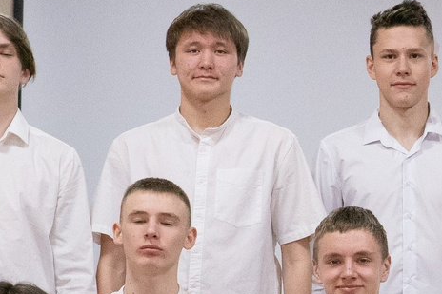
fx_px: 3387
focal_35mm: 276
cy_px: 479
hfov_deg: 7.3
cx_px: 654
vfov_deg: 4.9
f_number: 4.5
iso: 5000
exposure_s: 1/200
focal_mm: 50
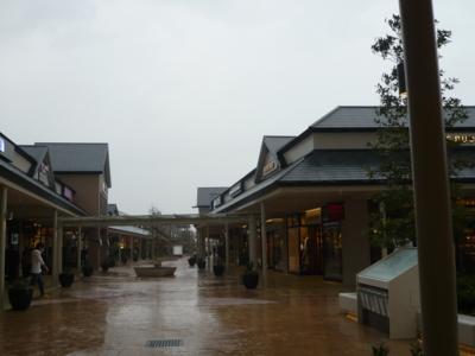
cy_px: 178
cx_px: 238
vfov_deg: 37.7
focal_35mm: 38
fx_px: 521
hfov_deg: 49.0
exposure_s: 1/200
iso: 100
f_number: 3.2
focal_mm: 6.2
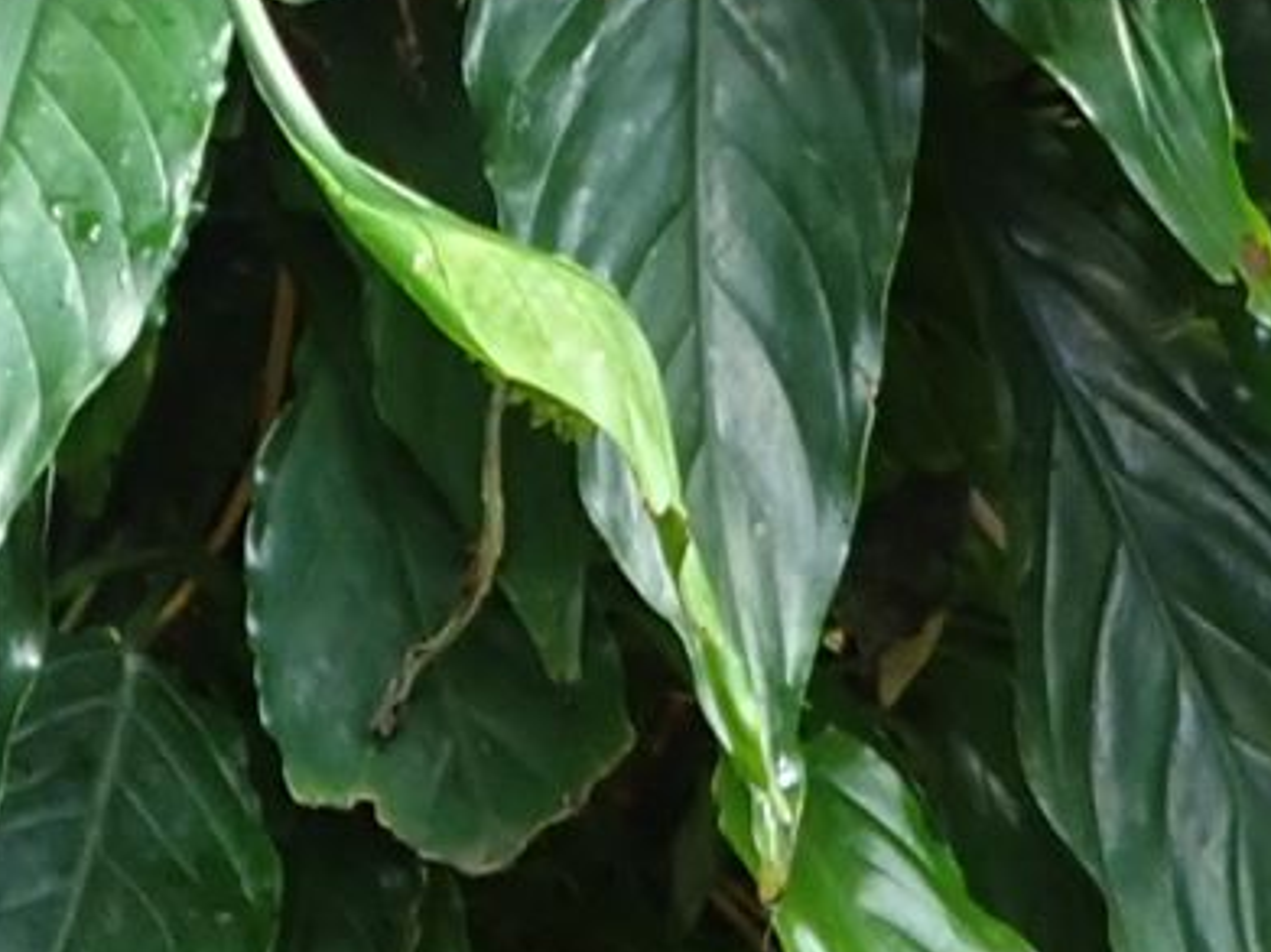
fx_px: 4698
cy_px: -627
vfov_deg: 11.0
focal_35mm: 128
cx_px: 319
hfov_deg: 15.3
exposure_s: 1/50
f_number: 2
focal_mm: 4.5
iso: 200
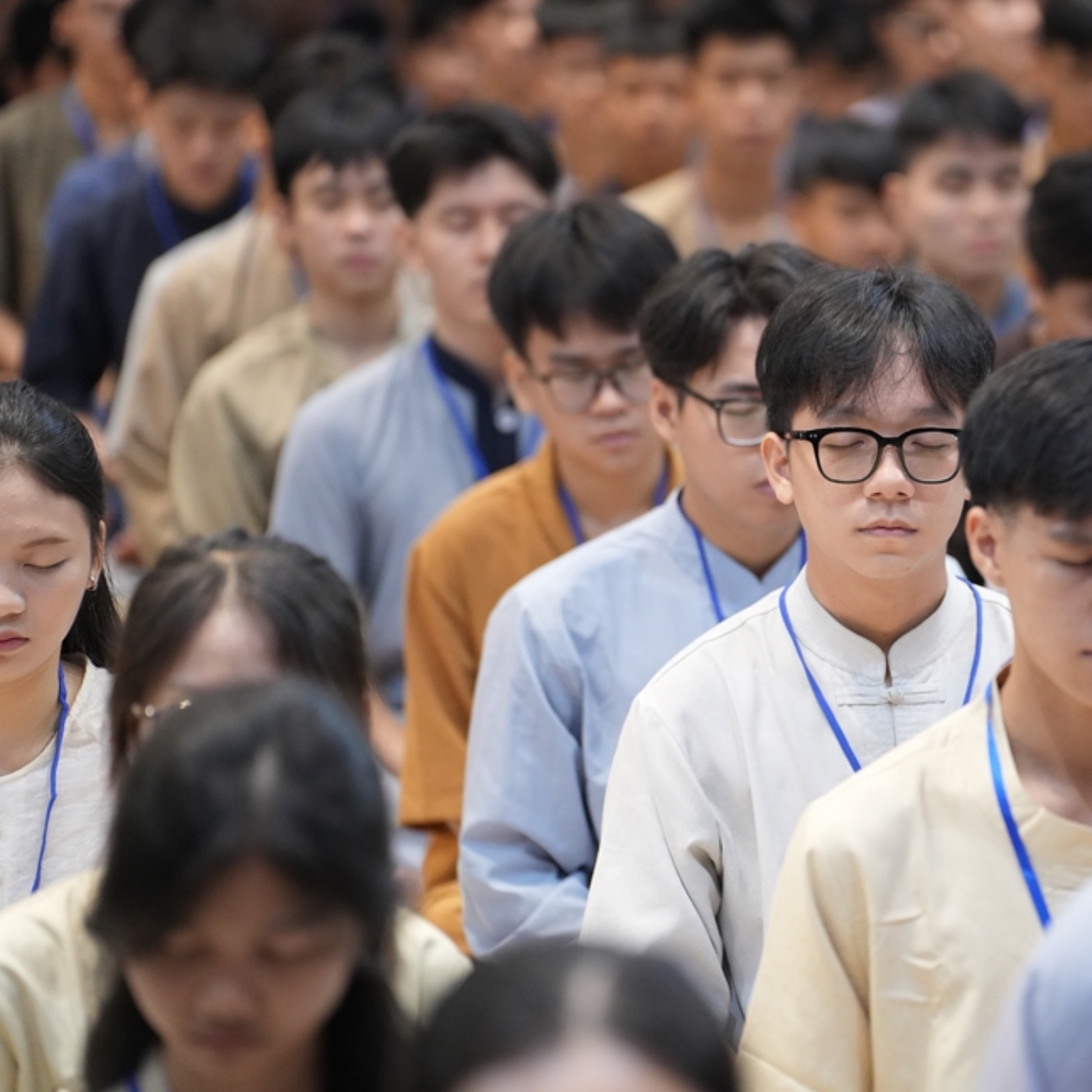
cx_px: 801
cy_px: 545
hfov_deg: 9.1
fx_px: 6853
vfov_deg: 9.1
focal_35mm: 192
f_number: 2.8
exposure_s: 1/200
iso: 4000
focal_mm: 150
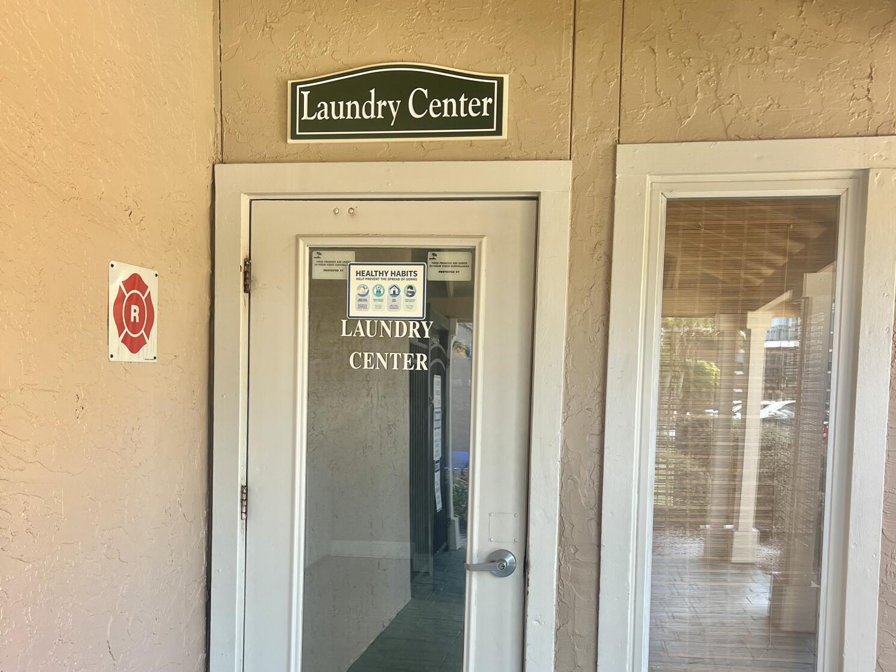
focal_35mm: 35
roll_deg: -1.1
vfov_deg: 40.4
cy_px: 423
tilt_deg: -2.9
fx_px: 906
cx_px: 452
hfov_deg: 52.6
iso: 50
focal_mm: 5.1
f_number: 1.6
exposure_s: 1/121
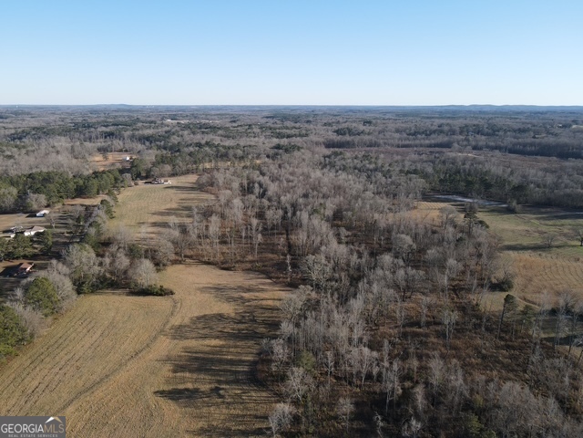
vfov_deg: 56.8
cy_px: 219
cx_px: 292
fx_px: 404
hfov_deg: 71.6
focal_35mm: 24
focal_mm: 4.5
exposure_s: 1/350
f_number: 2.8
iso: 100
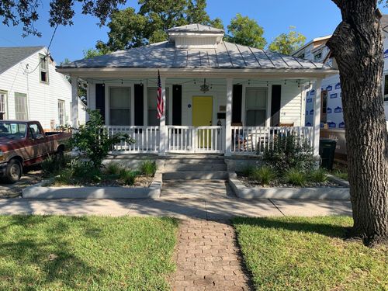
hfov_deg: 67.3
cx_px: 194
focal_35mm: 26
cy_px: 146
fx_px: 291
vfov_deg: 53.1
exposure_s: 1/1220
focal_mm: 4.25
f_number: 1.8
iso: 25
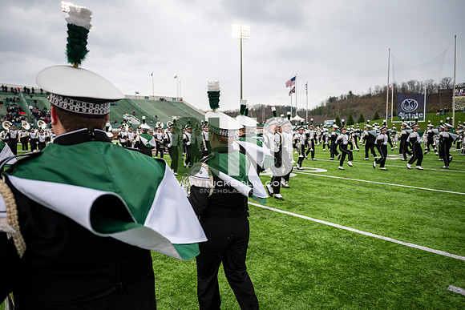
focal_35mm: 24
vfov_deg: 53.2
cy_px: 155
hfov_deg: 73.7
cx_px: 232
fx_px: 310
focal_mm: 24
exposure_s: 1/500
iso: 100
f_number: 2.8
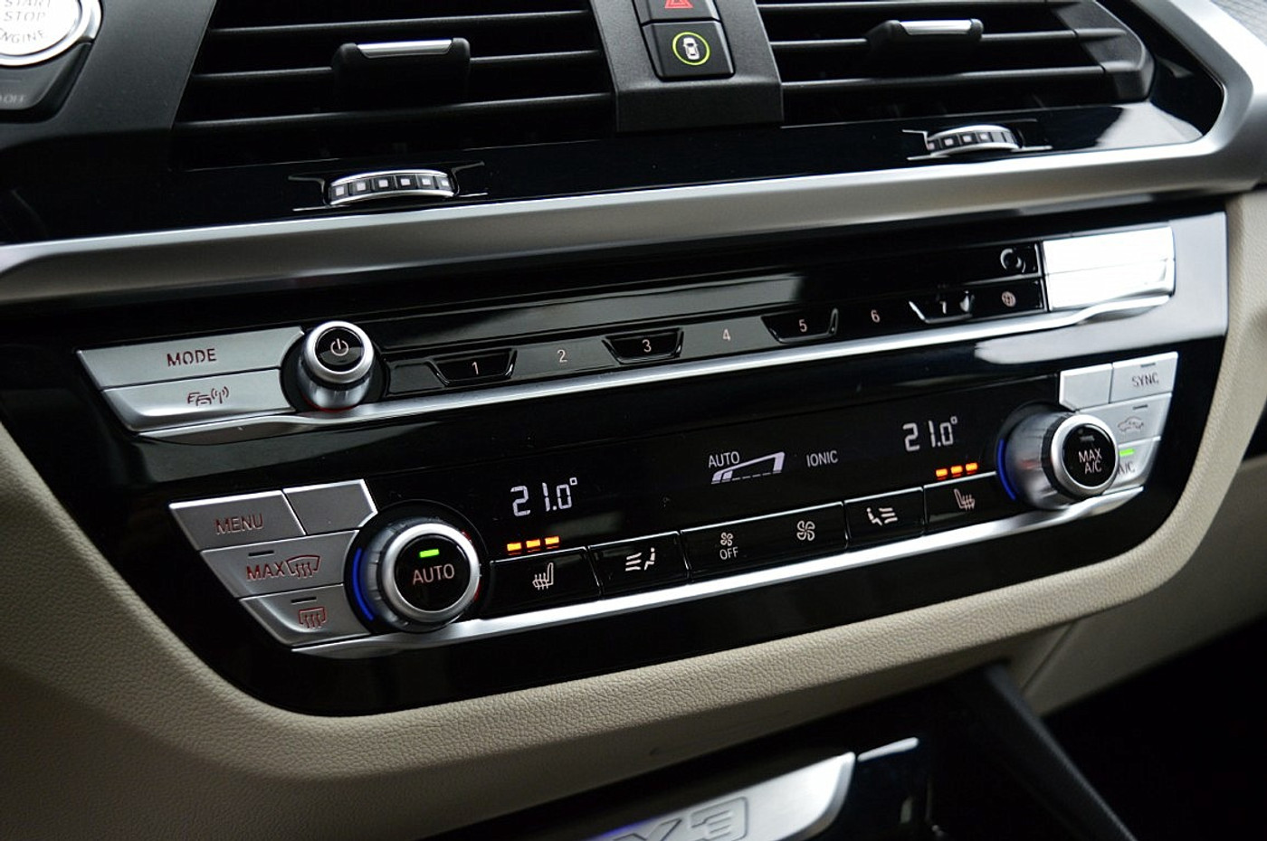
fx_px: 1424
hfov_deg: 48.0
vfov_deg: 32.9
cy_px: 420
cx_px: 634
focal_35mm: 40
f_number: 4.2
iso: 800
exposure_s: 1/60
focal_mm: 27
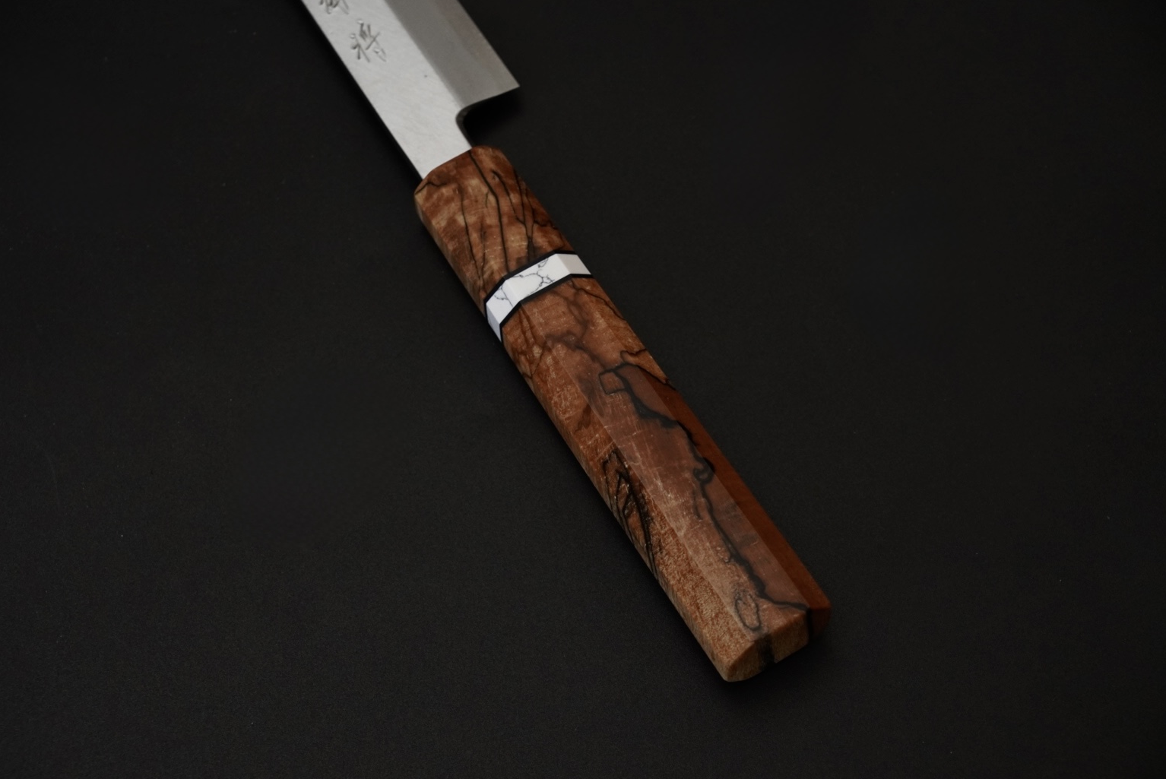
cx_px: 561
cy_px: 393
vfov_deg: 17.3
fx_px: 2560
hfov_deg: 25.7
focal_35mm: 79
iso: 1250
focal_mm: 50
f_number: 5.6
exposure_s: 1/160
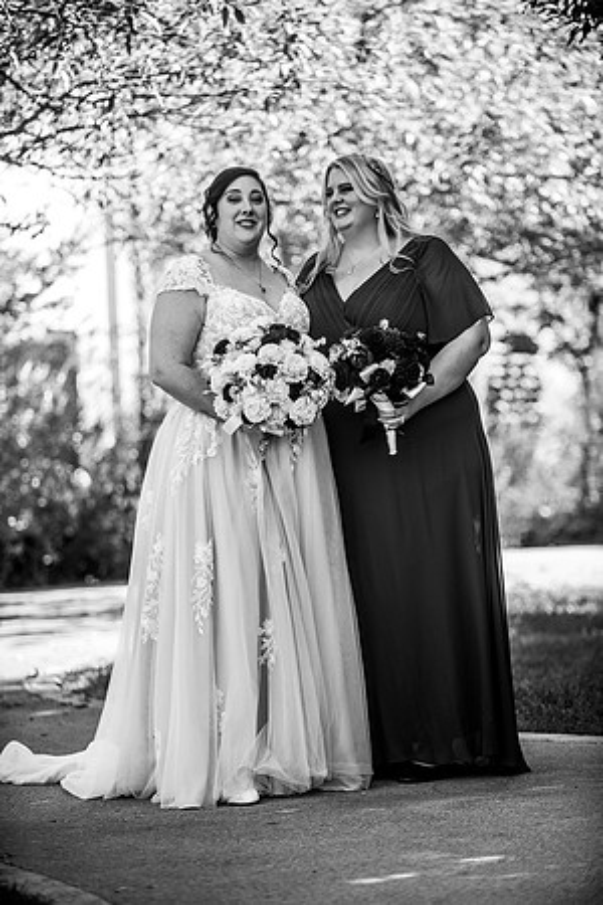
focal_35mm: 125
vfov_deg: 16.4
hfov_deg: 11.0
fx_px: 3140
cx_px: 302
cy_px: 452
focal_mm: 125
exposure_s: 1/1250
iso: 400
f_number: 2.8
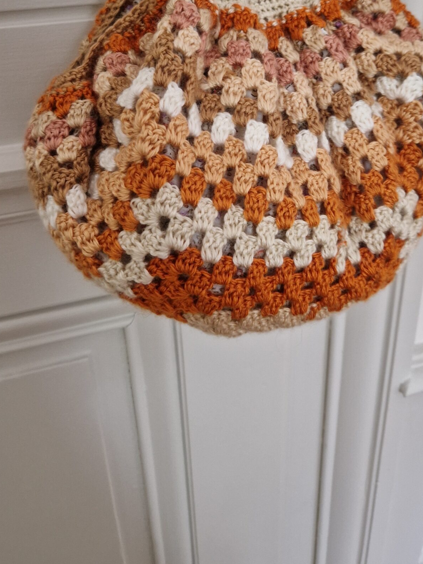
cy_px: 147
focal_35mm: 37
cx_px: 251
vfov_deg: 48.4
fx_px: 603
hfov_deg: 38.5
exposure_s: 1/33
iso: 640
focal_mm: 5.4
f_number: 1.8
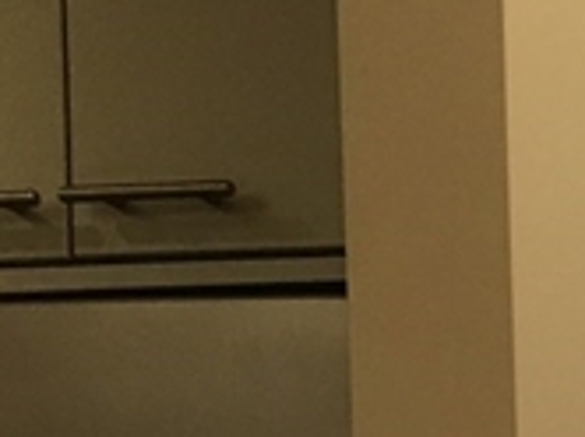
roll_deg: +1.0
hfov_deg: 9.4
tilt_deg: -2.7
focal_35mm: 179
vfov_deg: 7.5
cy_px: 1174
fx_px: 3021
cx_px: 1568
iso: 32
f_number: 2.2
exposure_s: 1/30
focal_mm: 4.15
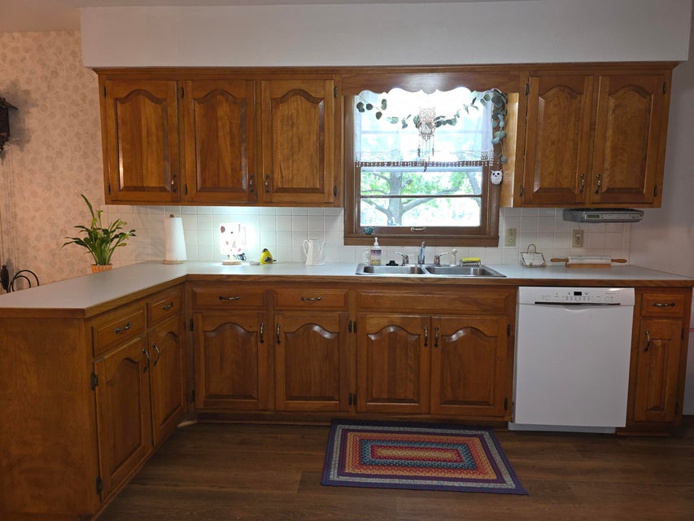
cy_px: 260
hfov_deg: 73.9
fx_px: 461
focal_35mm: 23
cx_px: 347
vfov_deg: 58.9
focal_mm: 6.3
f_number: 1.7
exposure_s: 1/24
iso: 100
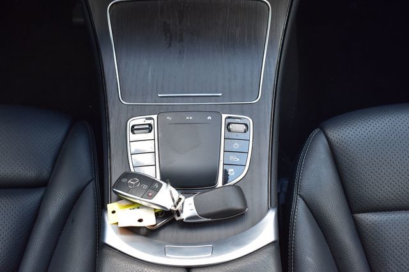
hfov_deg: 42.3
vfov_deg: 28.9
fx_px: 528
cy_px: 136
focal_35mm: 46
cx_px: 204
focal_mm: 31
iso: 400
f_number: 8
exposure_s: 1/50
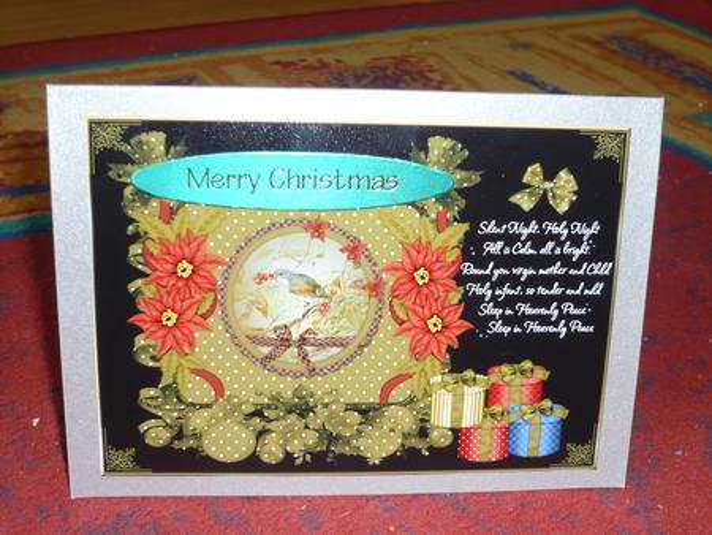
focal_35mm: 45
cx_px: 356
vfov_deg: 32.2
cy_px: 268
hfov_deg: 42.1
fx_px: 926
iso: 100
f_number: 3.5
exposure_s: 1/30
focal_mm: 7.4
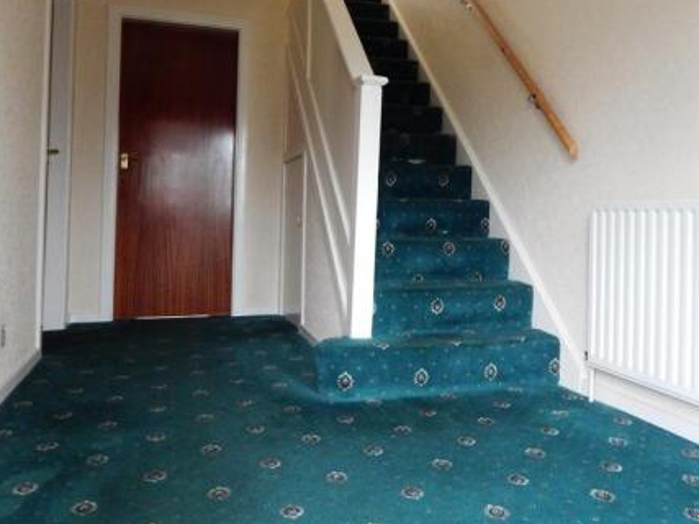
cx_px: 391
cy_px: 207
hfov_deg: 59.8
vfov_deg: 46.5
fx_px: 606
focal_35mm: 30
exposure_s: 1/30
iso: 400
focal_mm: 4
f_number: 3
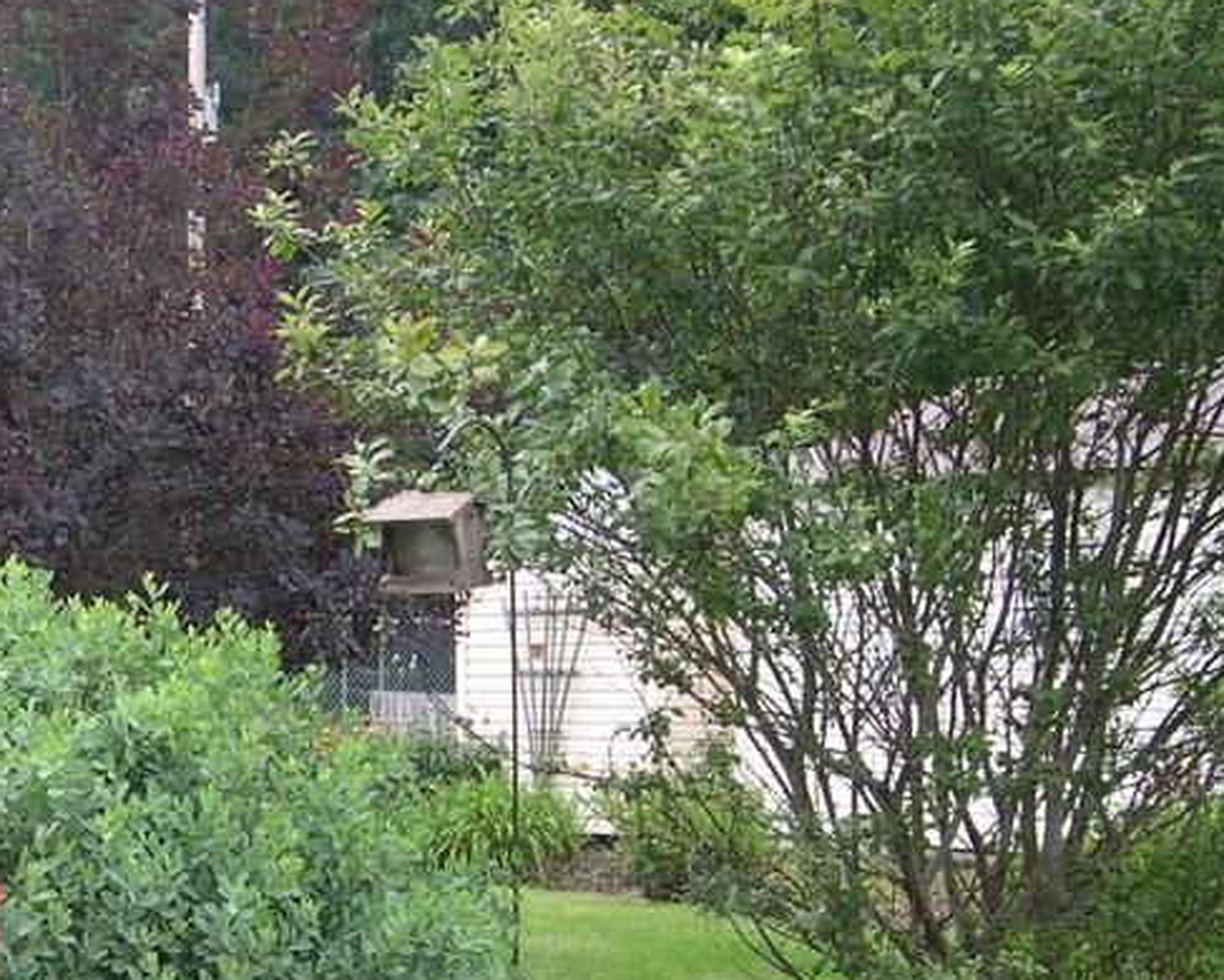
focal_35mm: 78
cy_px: 812
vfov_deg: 19.4
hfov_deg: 23.4
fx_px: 2827
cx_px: -13
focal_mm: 8
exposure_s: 1/102
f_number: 2.8
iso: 100
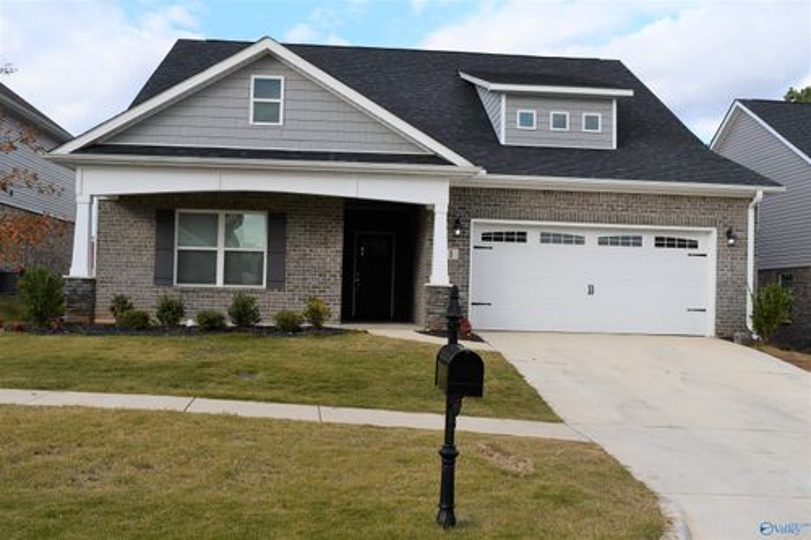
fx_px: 833
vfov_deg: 35.9
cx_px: 406
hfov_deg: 51.9
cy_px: 270
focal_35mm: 37
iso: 100
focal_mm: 25
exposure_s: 1/250
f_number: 8
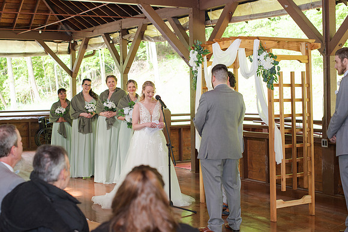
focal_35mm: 58
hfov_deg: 34.5
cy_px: 108
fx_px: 559
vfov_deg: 23.5
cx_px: 150
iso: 250
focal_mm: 50
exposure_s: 1/200
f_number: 3.5
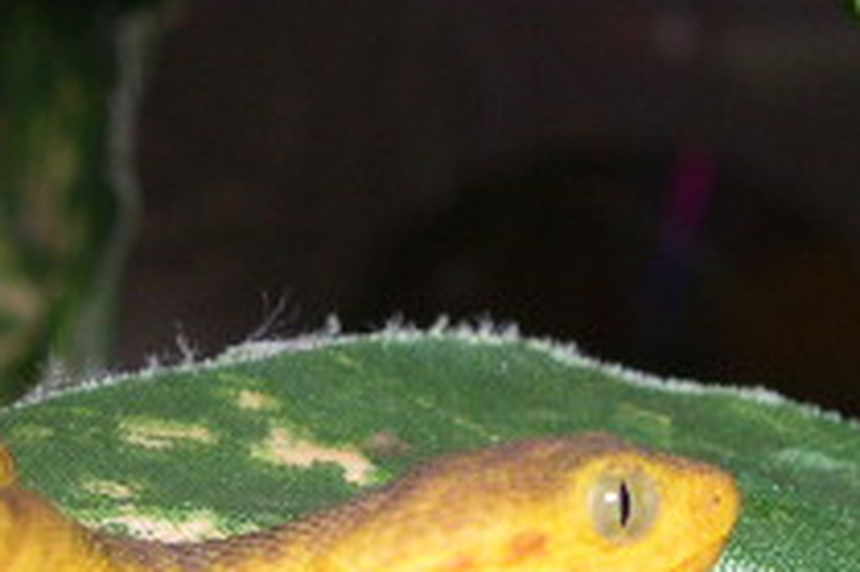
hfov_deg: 15.3
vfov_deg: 10.2
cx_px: 539
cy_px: 226
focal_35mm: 134
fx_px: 3199
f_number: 8
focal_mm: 9
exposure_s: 1/60
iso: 100
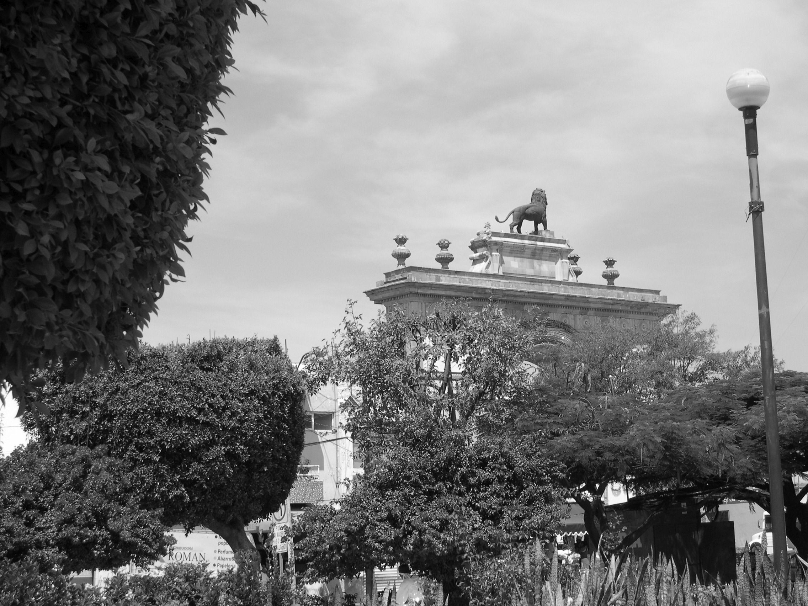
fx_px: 1564
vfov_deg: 21.9
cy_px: 303
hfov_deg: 29.0
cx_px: 404
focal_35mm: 67
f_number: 3.7
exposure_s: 1/639
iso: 100
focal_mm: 14.2
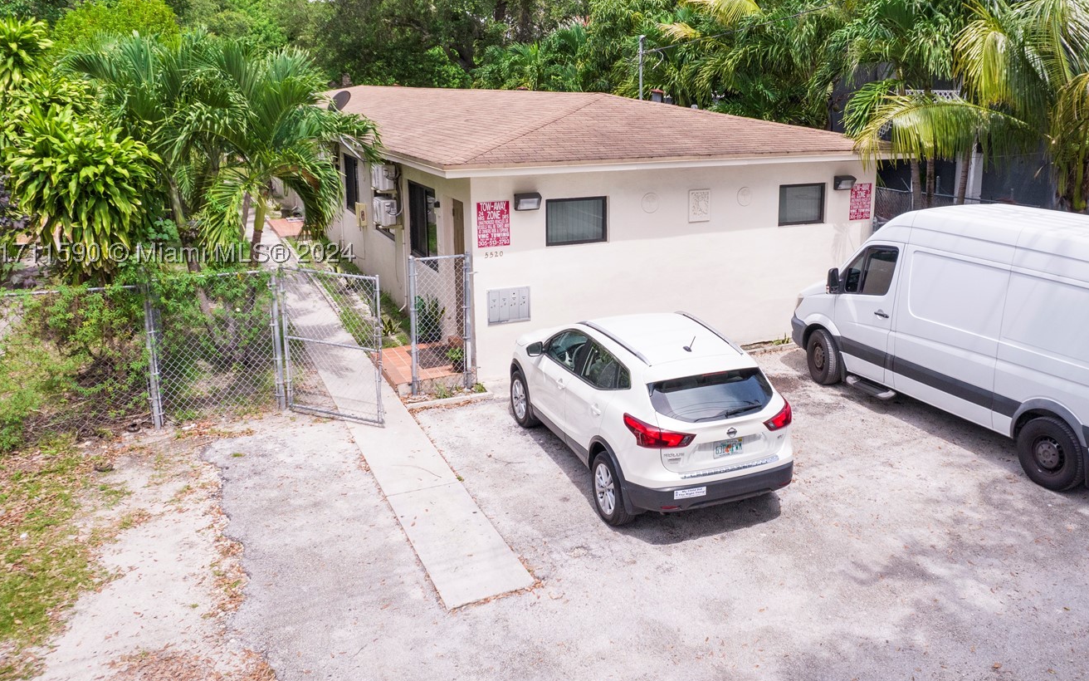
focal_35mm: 29
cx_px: 663
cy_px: 257
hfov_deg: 63.9
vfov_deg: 42.8
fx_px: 861
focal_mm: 8.38
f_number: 2.8
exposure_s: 1/160
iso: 100
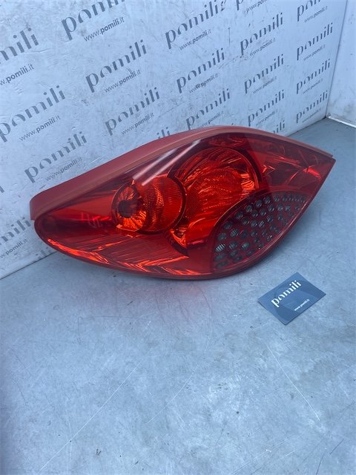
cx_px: 178
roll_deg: +6.5
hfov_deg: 53.1
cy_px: 238
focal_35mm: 26
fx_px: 357
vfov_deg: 67.3
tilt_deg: -42.5
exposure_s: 1/658
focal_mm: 4.25
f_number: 1.8
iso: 32
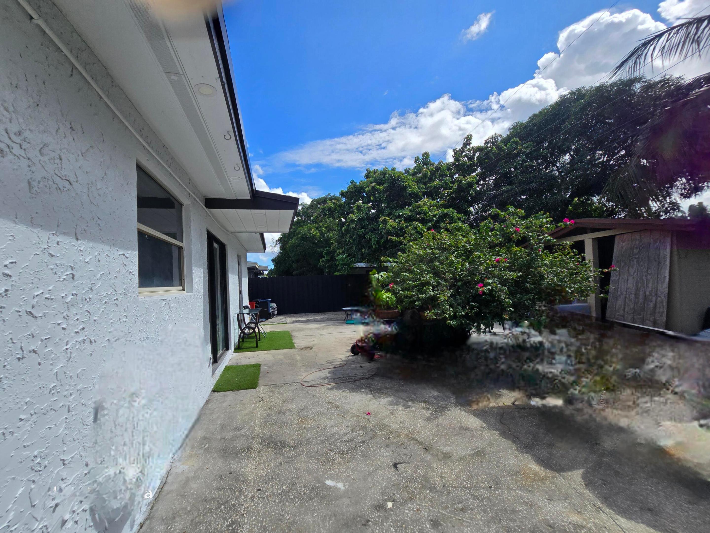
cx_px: 355
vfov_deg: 89.9
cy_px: 266
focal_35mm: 13
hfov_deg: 106.2
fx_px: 267
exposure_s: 1/2500
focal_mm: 2.2
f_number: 2.2
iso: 50
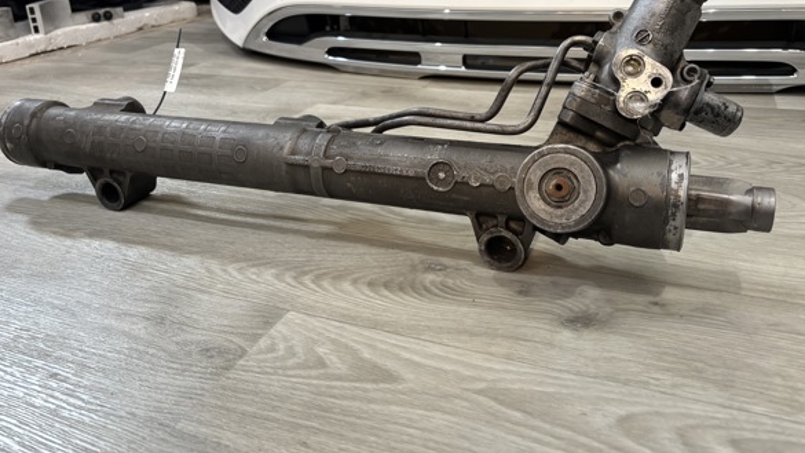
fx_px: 662
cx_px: 398
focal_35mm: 31
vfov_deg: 37.5
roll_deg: +3.1
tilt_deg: -20.3
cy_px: 165
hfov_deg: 62.6
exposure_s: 1/50
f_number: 1.6
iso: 200
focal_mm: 5.96
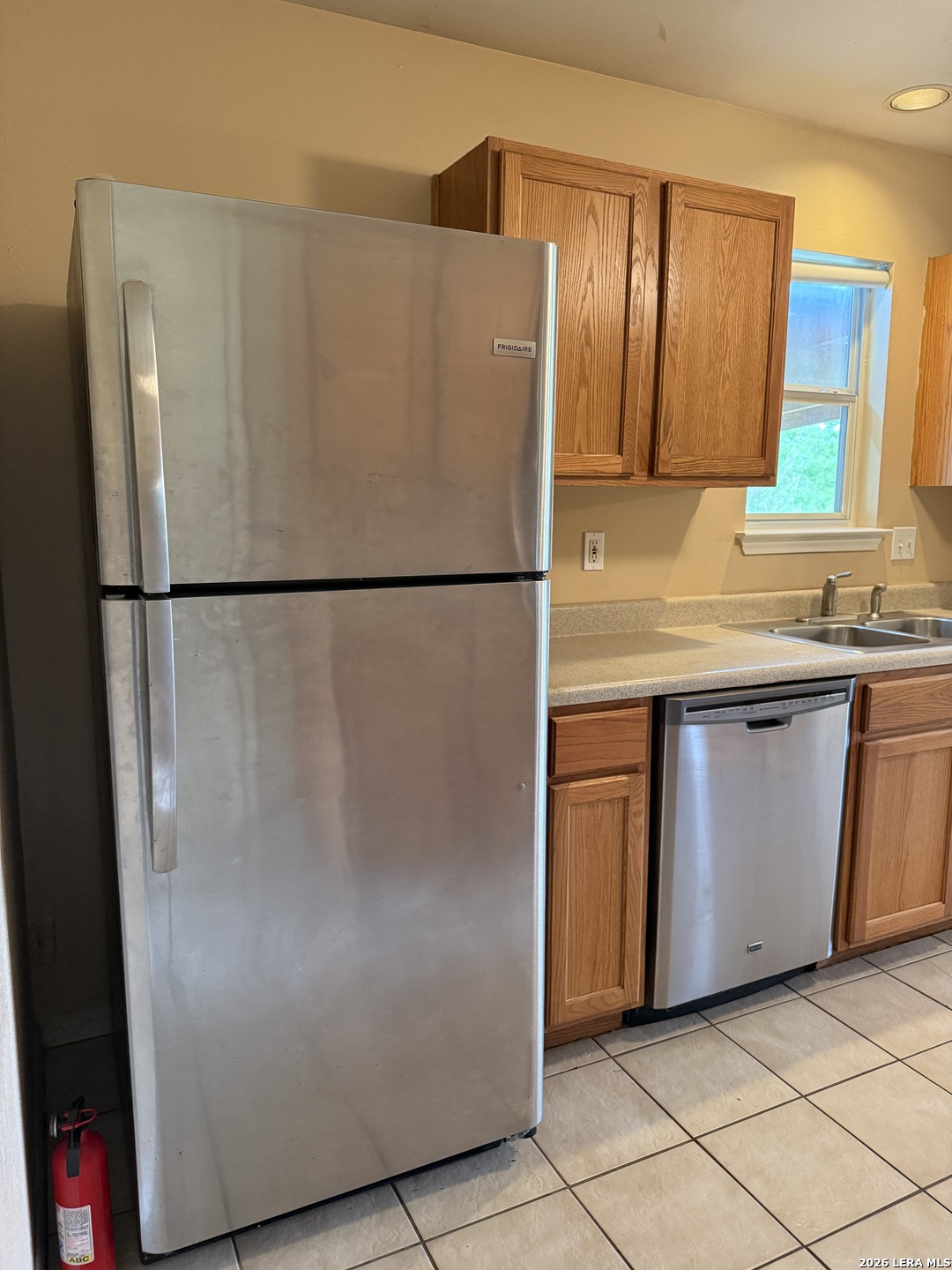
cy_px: 635
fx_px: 880
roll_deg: -0.4
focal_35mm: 24
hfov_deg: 56.8
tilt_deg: -8.6
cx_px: 476
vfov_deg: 71.6
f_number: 1.78
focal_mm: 6.76
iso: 500
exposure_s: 1/60
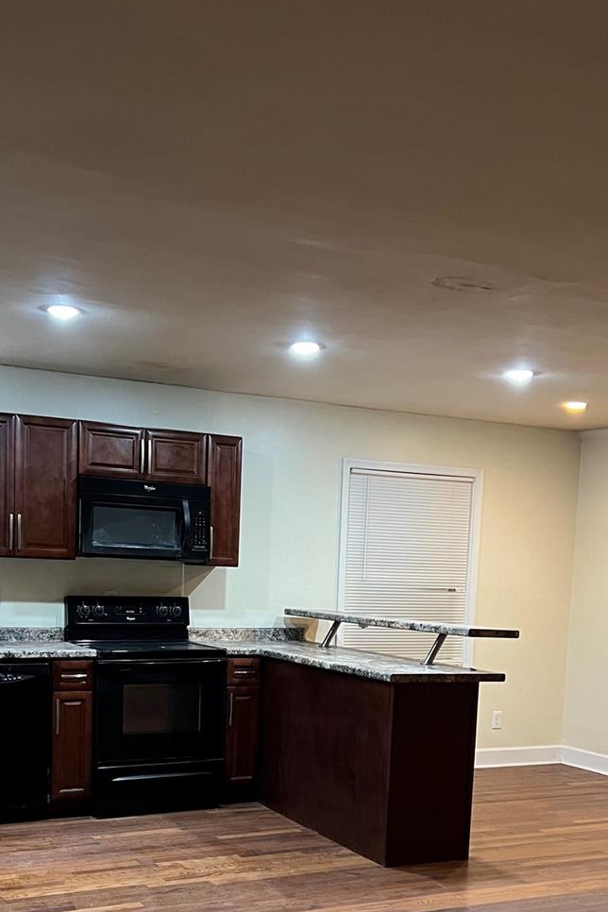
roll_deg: -2.0
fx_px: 1089
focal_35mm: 43
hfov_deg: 31.2
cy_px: 673
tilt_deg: -6.6
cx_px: 280
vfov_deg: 44.1
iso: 320
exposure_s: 1/60
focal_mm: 5.7
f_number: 1.5
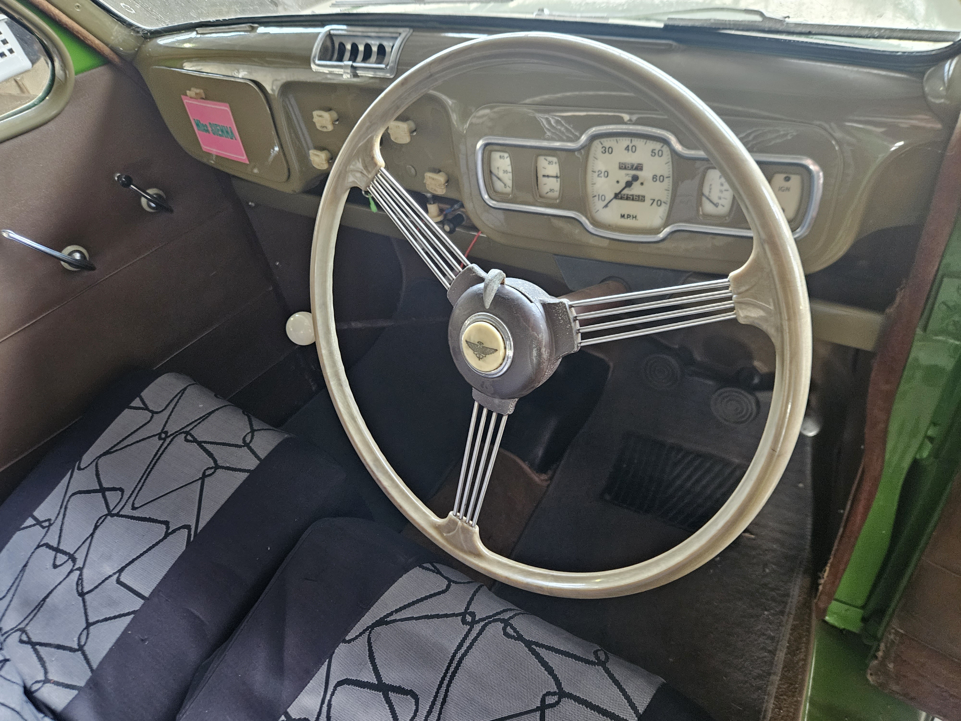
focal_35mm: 23
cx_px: 480
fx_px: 639
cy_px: 360
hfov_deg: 73.9
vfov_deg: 58.9
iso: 640
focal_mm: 5.4
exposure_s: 1/33
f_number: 1.8
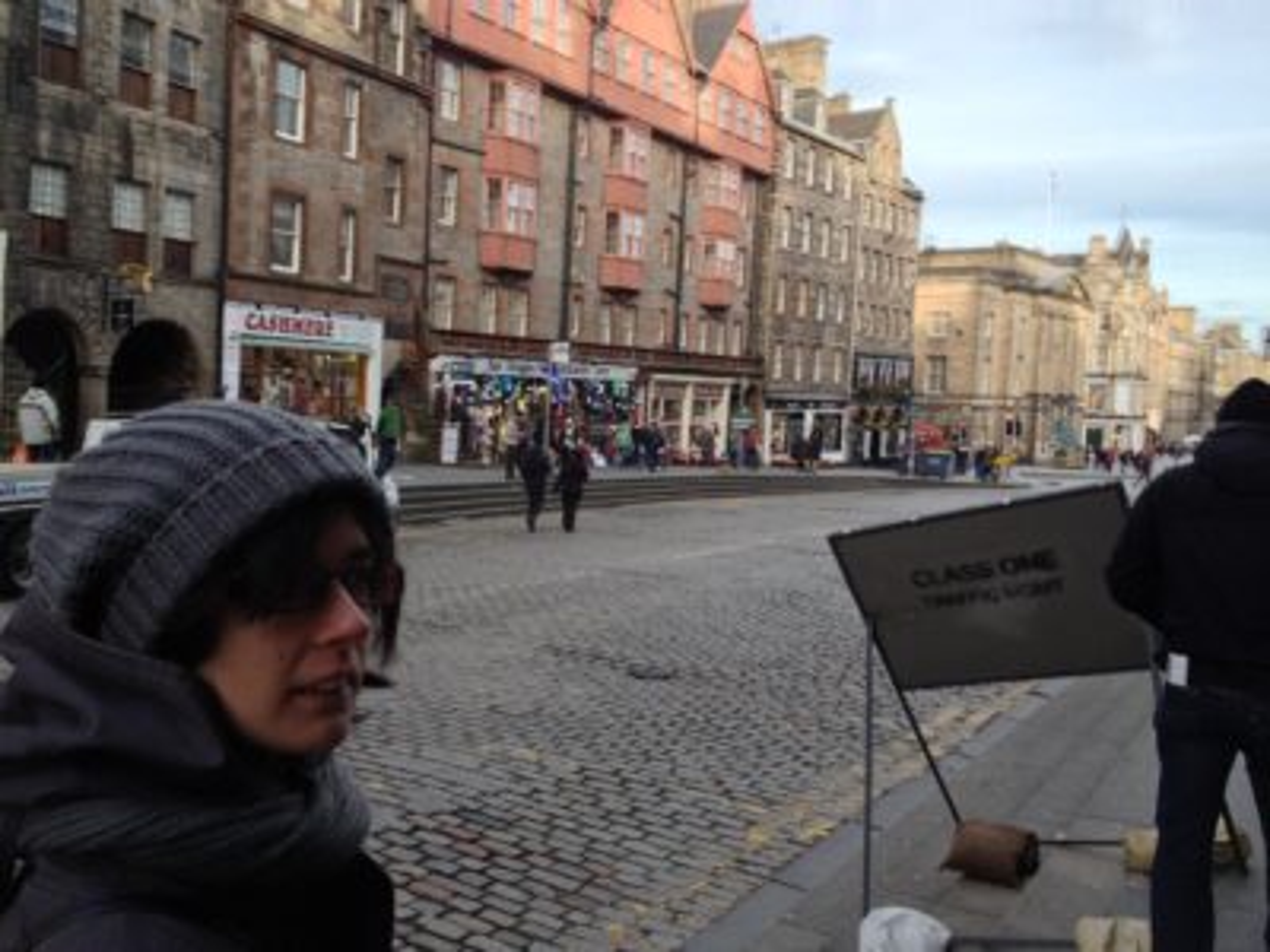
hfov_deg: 52.6
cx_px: 635
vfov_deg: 40.7
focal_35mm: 35
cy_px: 476
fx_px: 1284
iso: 50
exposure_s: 1/184
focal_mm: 4.28
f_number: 2.4
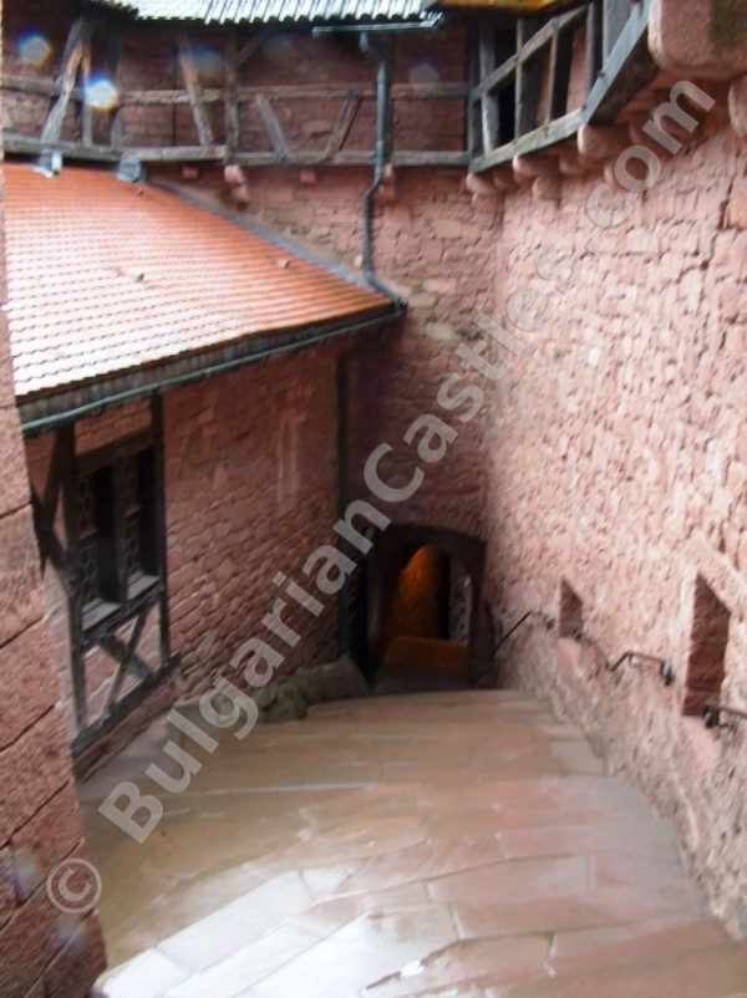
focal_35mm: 37
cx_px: 374
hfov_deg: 38.6
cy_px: 499
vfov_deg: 50.2
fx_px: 1066
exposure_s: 1/4
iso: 106
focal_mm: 7.6
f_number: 11.3
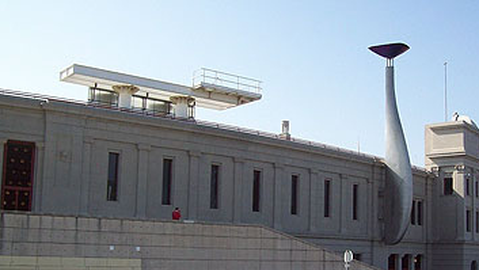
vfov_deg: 23.9
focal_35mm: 50
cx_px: 293
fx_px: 635
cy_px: 175
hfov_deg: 41.1
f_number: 4.8
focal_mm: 6
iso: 80
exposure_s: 1/487
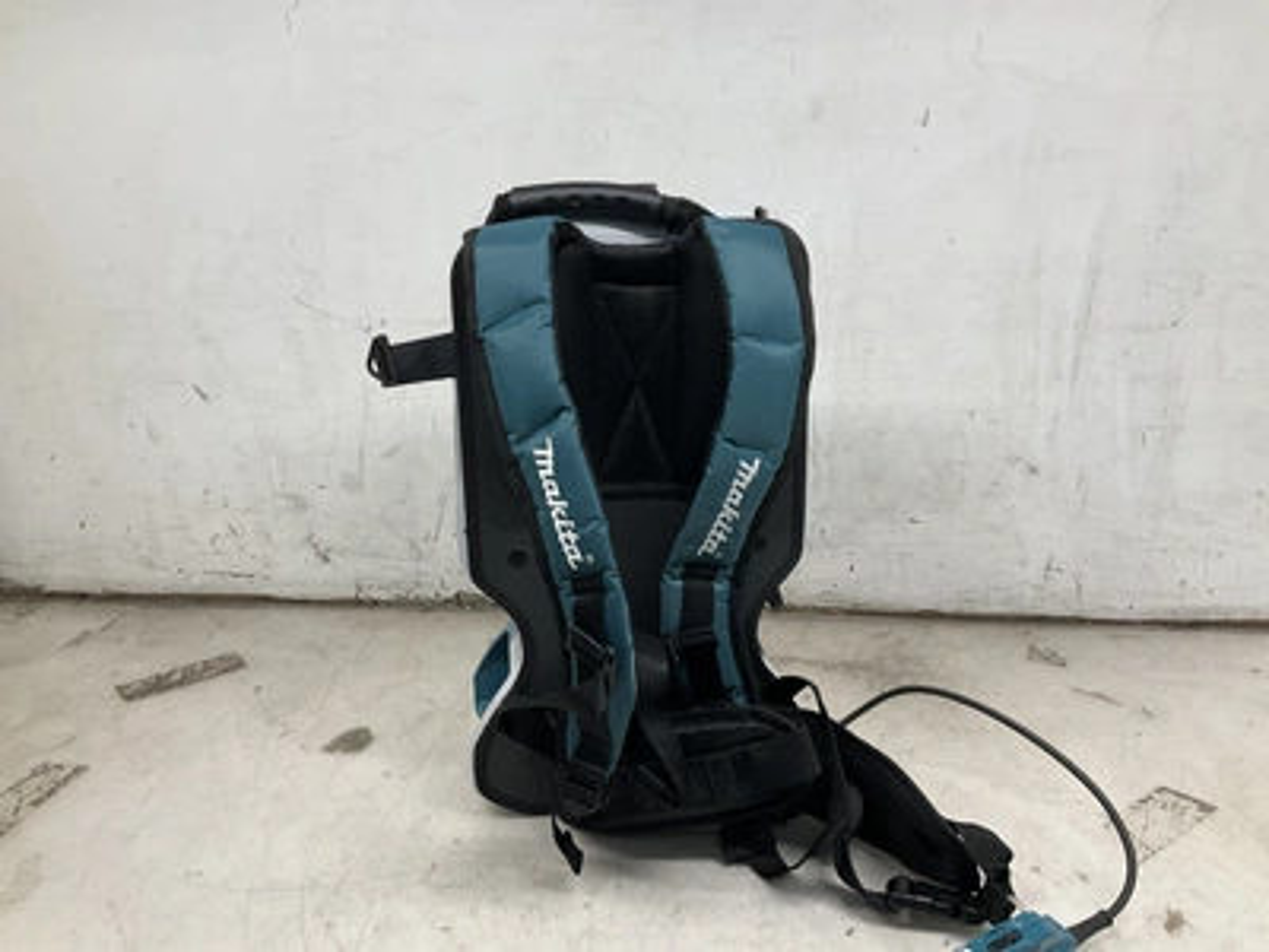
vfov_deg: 48.2
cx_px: 634
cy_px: 476
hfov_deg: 61.7
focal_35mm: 29
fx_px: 1063
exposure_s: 1/120
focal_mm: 3
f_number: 1.8
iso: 40
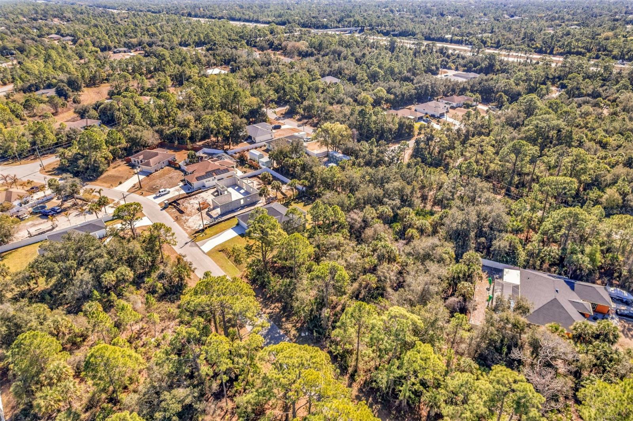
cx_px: 316
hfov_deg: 78.6
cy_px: 210
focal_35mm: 22
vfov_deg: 57.2
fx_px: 387
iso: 130
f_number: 2.8
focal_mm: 8.38
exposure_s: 1/730
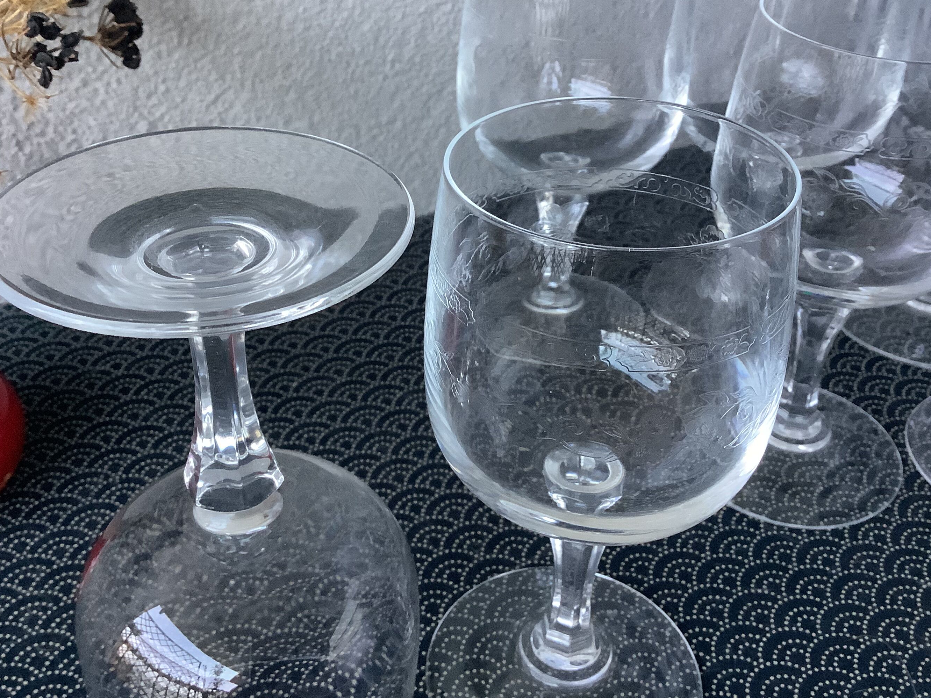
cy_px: 309
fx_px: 1022
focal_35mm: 38
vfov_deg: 37.7
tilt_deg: -33.6
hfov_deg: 49.0
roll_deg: -0.1
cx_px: 445
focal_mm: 3.3
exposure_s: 1/50
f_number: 2.4
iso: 320
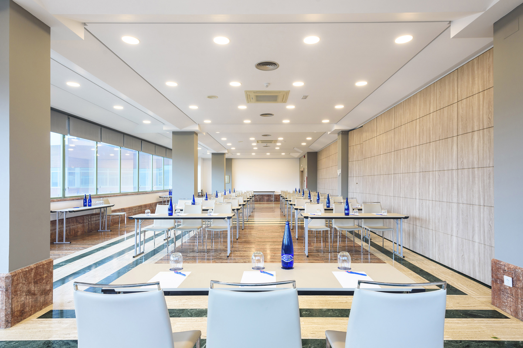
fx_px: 291
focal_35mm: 20
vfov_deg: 61.9
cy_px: 174
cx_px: 262
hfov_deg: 84.0
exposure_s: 1/6
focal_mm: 20
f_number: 8
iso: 400
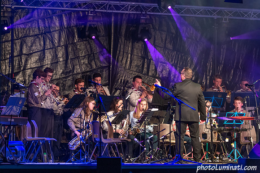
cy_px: 77
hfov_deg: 10.0
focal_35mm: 206
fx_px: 1487
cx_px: 112
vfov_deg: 6.7
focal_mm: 180
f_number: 3.2
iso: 2000
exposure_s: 1/125
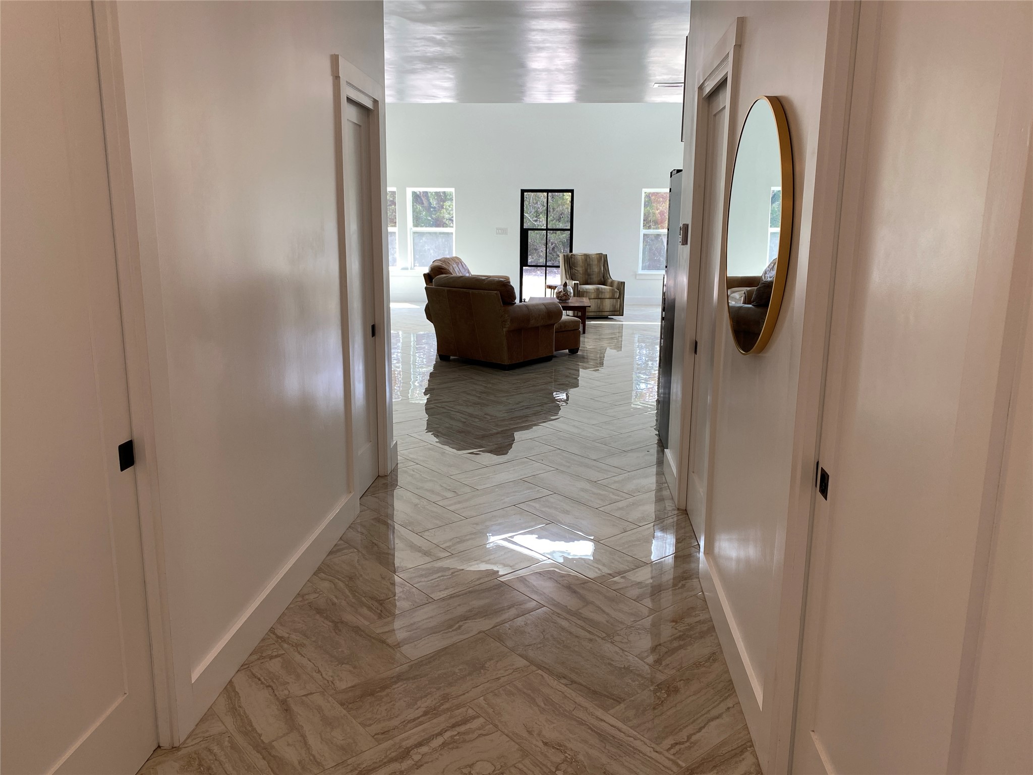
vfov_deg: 53.1
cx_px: 516
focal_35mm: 26
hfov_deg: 67.3
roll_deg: -0.7
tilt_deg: -14.1
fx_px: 776
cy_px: 388
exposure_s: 1/120
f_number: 1.8
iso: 40
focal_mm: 4.25
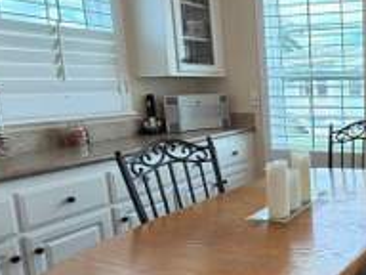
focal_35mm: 35
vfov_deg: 40.7
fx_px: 370
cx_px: 400
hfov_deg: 42.0
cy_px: 134
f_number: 2.2
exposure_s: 1/140
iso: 64
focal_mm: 2.22
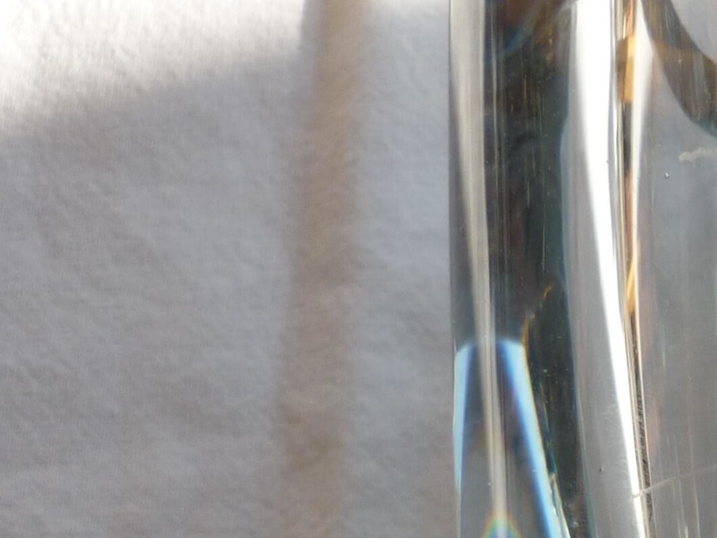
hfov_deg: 16.0
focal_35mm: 114
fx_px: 2361
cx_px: 1031
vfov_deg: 12.6
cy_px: 681
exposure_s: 1/250
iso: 80
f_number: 2.8
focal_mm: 5.5
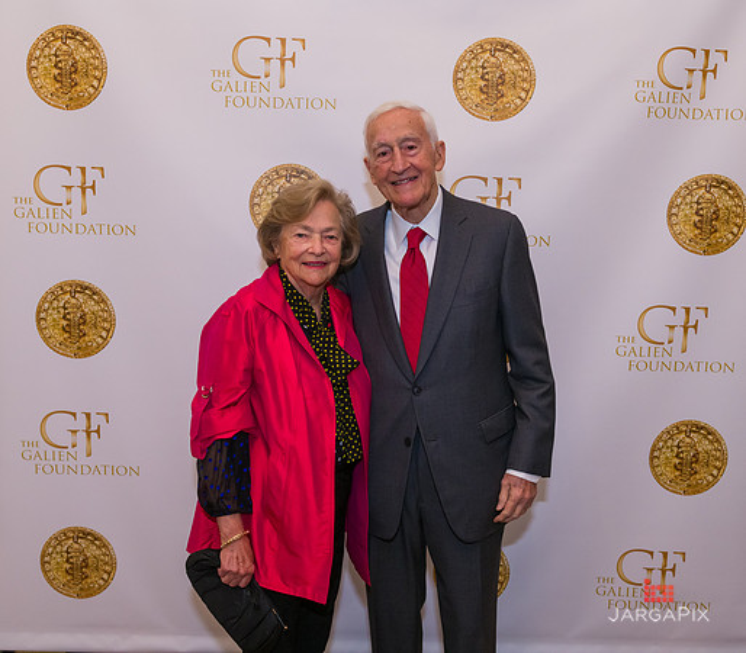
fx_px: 832
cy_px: 308
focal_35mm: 36
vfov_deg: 42.8
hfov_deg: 48.3
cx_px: 363
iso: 1000
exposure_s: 1/125
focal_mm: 29
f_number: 4
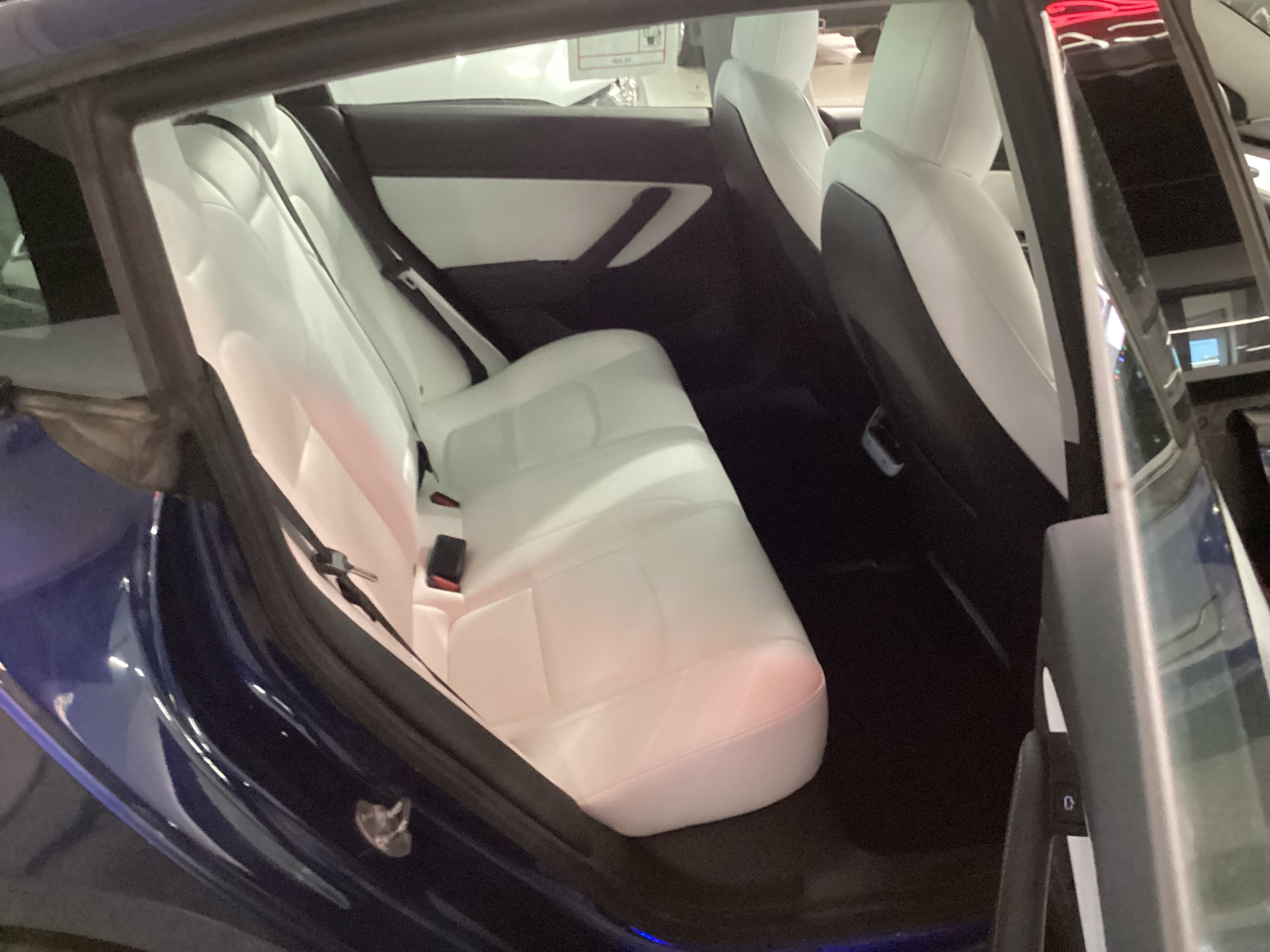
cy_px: 476
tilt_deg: -29.3
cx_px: 635
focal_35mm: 31
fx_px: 1137
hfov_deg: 58.4
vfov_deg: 45.4
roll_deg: +1.5
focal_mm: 3.3
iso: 640
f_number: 2.4
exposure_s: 1/25
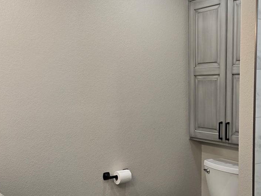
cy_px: 137
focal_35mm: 52
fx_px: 392
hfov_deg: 36.7
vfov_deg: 27.8
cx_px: 154
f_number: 1.8
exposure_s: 1/120
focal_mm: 5.4
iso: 80
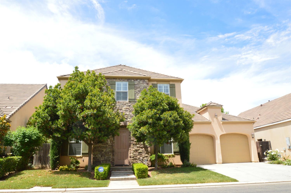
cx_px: 146
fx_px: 218
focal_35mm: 27
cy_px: 96
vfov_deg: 47.8
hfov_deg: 67.4
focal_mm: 18
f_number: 18
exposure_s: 1/200
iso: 800
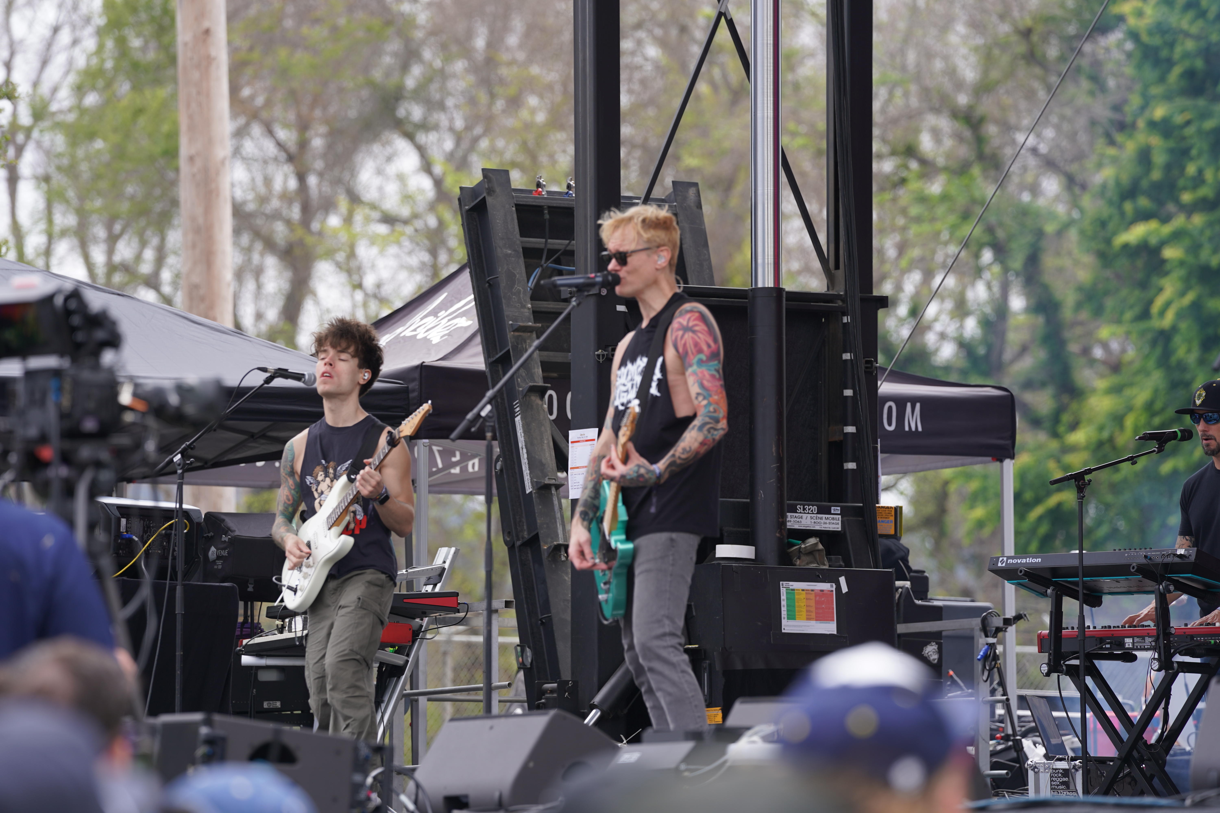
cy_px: 406
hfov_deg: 10.3
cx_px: 610
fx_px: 6777
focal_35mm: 200
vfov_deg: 6.9
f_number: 4
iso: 100
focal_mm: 200
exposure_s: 1/400
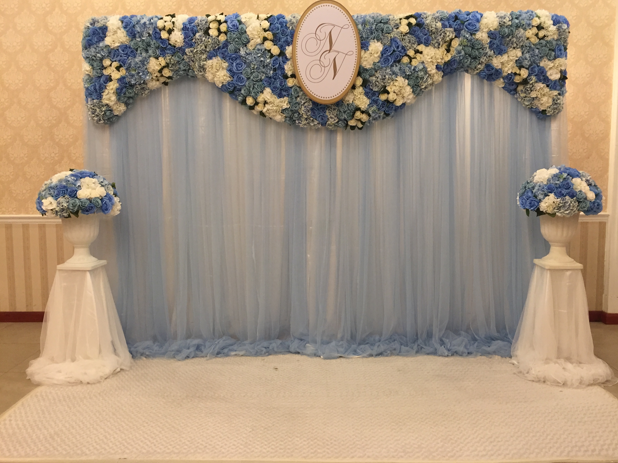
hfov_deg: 60.0
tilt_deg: -4.9
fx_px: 536
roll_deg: -0.7
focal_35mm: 30
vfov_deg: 46.8
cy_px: 225
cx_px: 318
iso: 160
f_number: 2.2
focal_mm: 4.15
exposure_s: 1/33
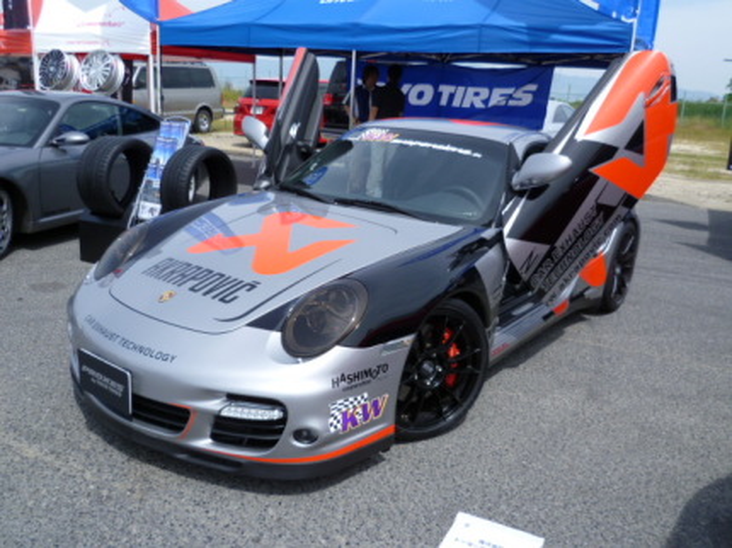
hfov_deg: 60.0
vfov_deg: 46.8
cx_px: 366
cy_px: 274
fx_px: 634
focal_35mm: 30
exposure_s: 1/800
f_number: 2.9
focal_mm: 5.4
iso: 80
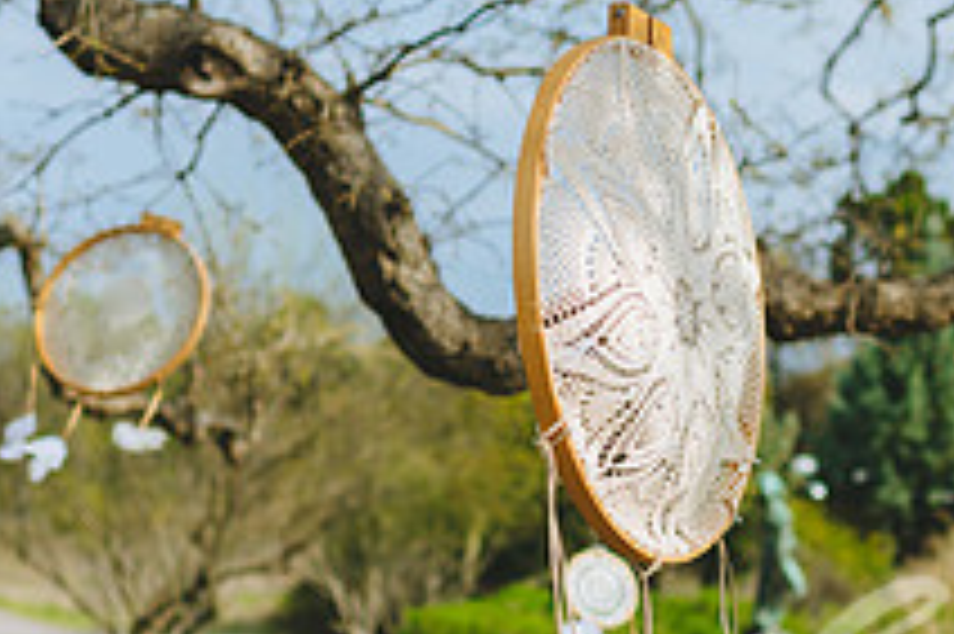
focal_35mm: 96
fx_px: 2542
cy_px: 321
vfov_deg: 14.2
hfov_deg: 21.1
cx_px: 688
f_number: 2.8
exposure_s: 1/4000
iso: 100
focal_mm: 35
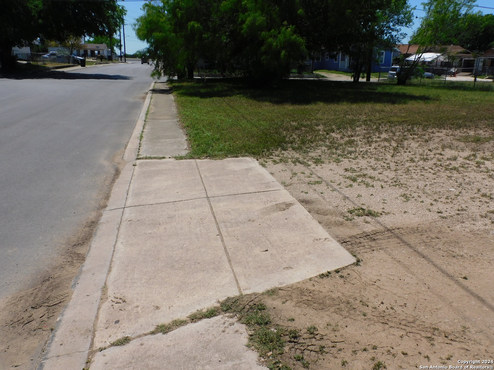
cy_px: 185
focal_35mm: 28
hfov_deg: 63.4
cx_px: 247
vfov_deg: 49.7
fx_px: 400
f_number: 5
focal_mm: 5
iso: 125
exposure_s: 1/1250
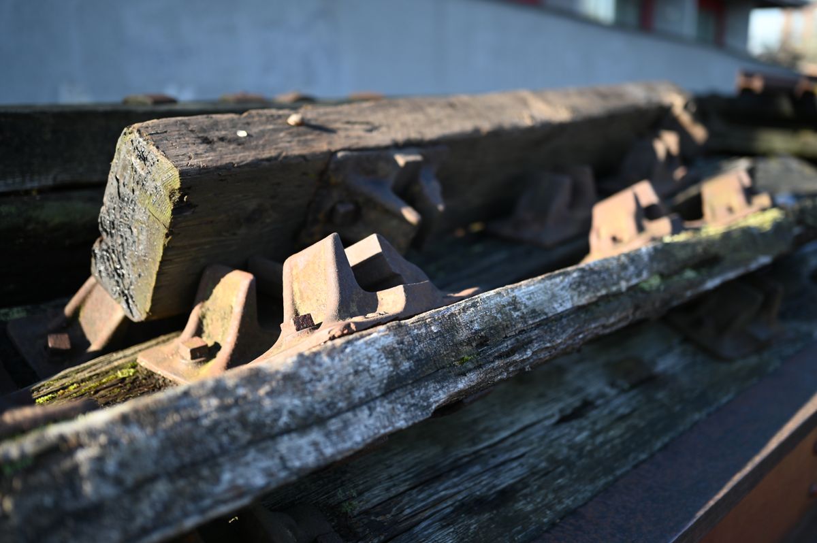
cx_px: 408
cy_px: 272
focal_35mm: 35
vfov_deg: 37.8
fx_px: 794
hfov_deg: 54.5
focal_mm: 35
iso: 100
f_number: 1.2
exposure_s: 1/2000
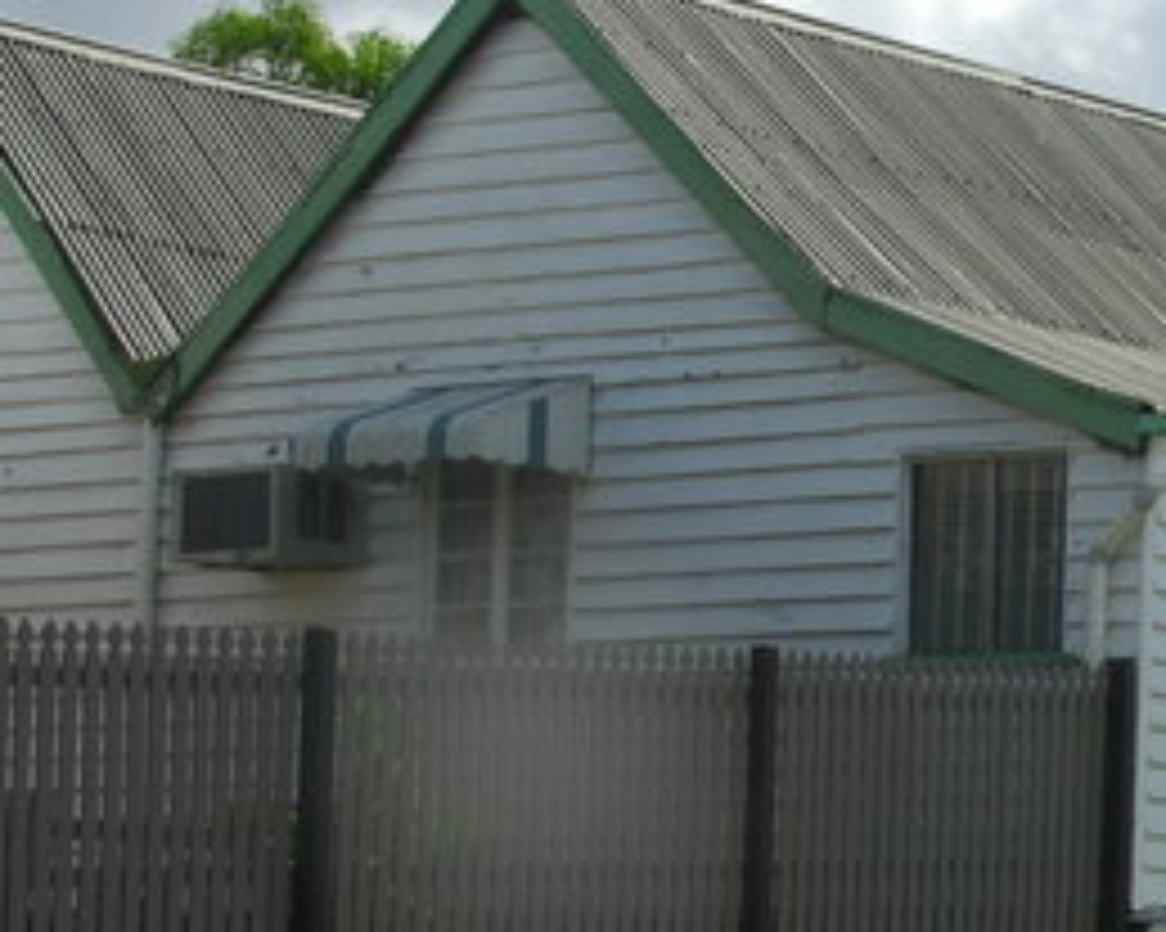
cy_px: 601
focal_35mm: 163
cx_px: 1817
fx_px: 5623
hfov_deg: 11.3
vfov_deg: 9.5
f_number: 16
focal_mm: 30
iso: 100
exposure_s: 1/60
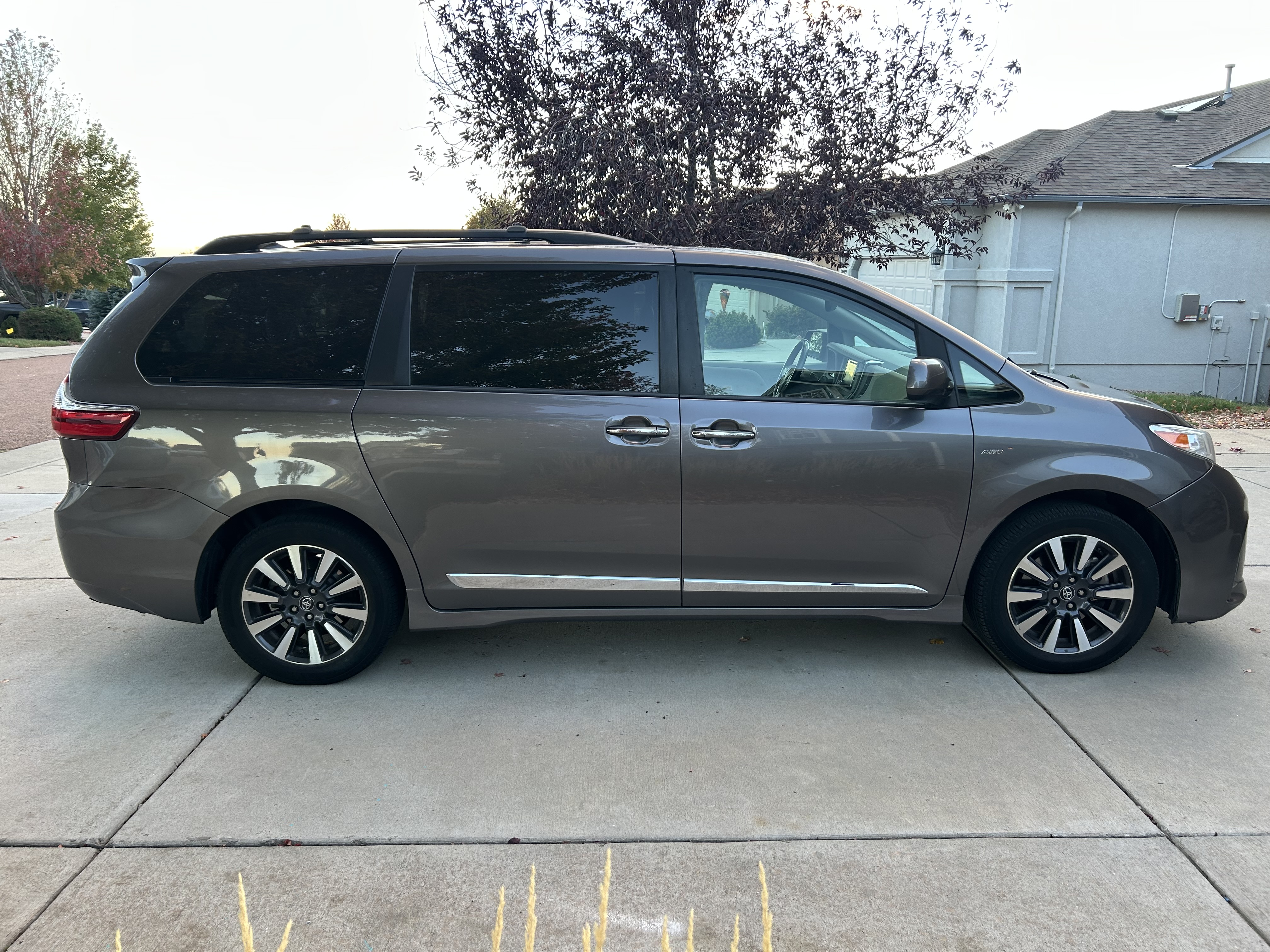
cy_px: 476
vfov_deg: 53.1
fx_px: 954
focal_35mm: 26
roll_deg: -0.5
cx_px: 635
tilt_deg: -11.7
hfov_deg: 67.3
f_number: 1.5
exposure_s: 1/121
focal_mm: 5.7
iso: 64
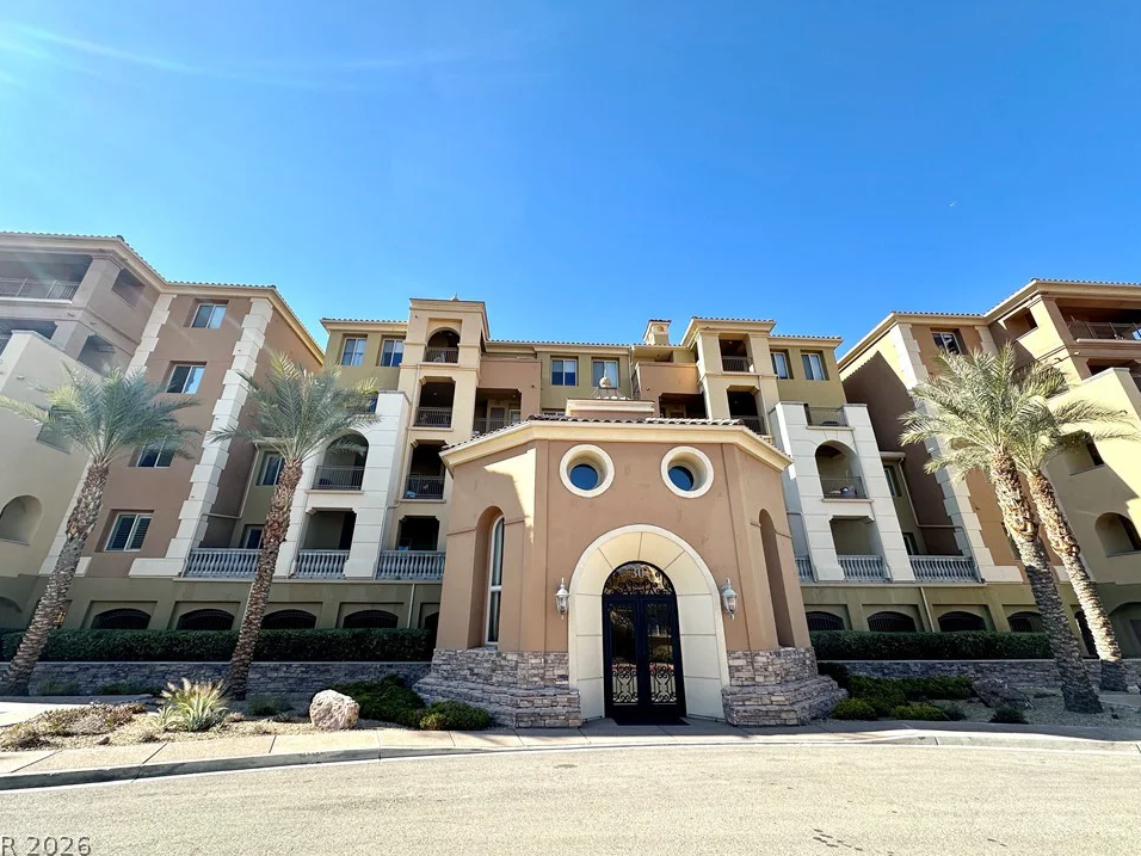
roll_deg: +0.1
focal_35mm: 15
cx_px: 570
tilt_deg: +24.0
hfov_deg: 98.2
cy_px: 406
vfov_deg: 81.7
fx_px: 494
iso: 40
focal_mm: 2.22
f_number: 2.2
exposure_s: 1/774
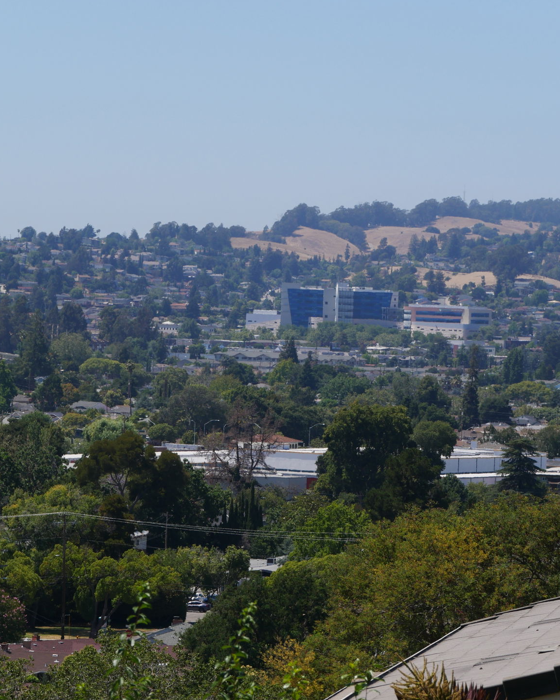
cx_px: 260
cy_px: 350
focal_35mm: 219
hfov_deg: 7.1
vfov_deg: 8.8
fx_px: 4536
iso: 200
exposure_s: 1/640
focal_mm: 84
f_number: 7.1
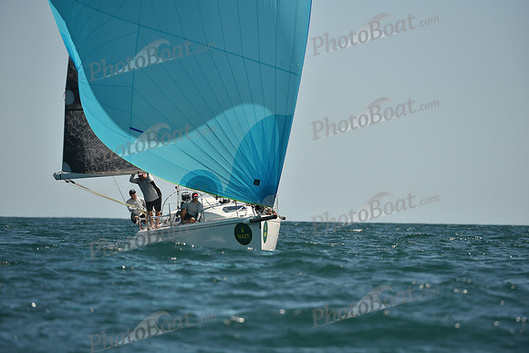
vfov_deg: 3.4
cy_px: 176
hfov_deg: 5.2
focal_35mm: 400
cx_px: 264
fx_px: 5879
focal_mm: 400
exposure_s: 1/2500
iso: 250
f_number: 5
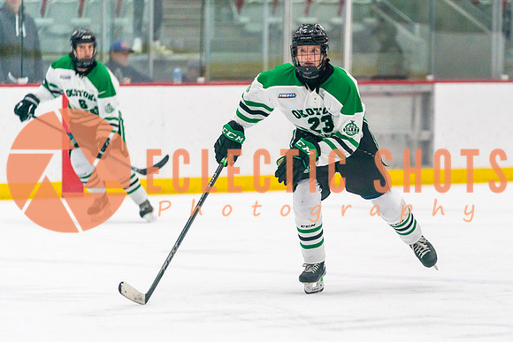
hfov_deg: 7.2
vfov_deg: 4.8
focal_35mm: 287
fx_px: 4088
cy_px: 204
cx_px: 345
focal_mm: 200
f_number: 2.8
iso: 4000
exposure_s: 1/1600
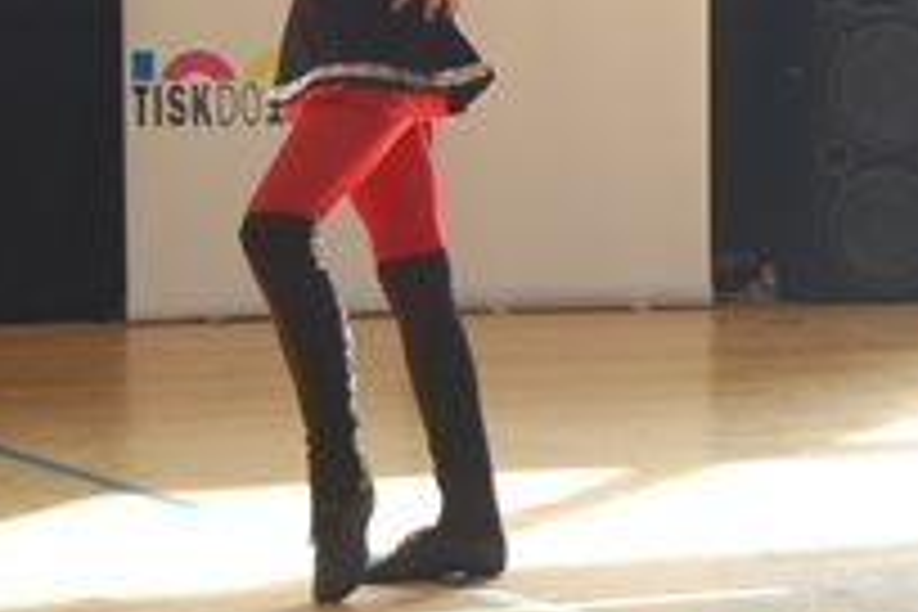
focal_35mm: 154
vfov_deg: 8.9
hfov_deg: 13.2
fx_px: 3927
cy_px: 130
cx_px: 891
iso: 400
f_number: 5.3
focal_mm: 42
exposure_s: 1/100
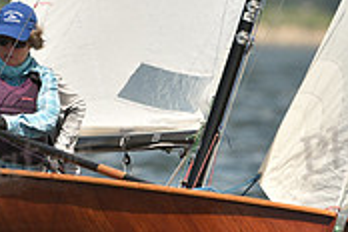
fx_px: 12914
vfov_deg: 1.0
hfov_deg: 1.5
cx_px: 198
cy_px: 49
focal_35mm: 1336
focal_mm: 400
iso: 250
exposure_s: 1/1600
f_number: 5
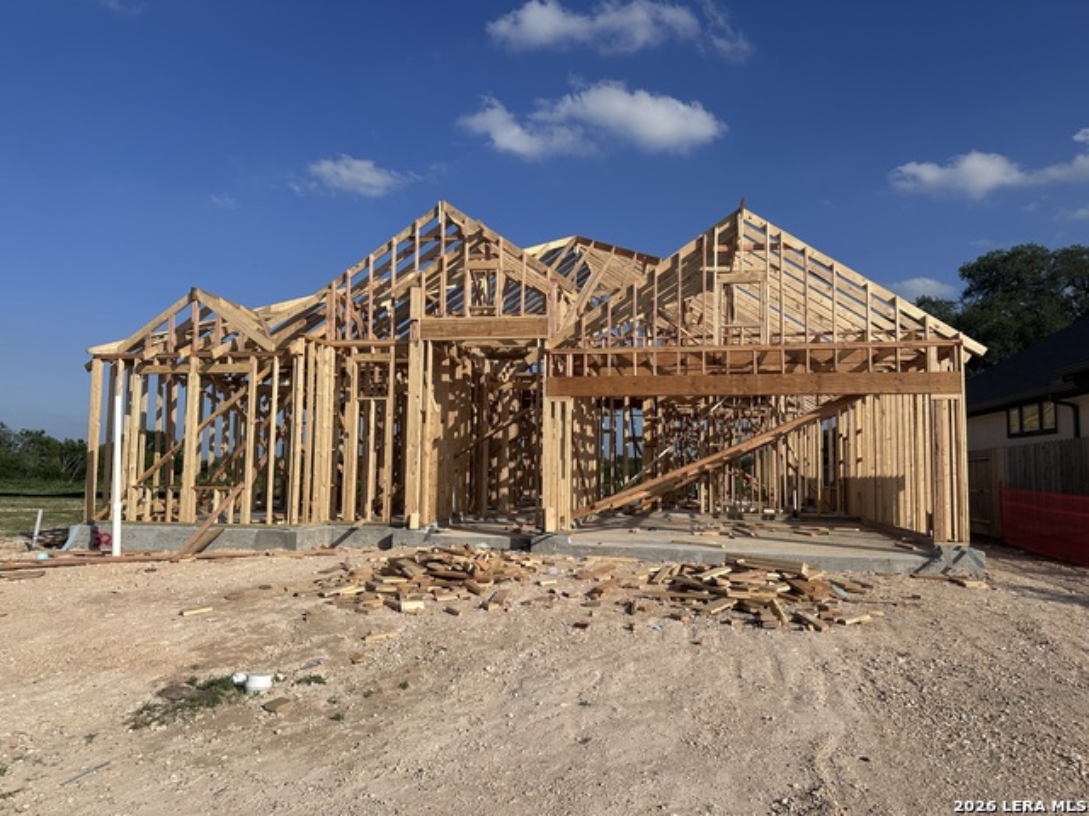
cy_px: 408
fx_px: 755
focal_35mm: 24
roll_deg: -1.0
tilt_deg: +4.9
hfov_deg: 71.6
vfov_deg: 56.8
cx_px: 544
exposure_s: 1/7576
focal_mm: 6.86
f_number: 1.78
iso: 80
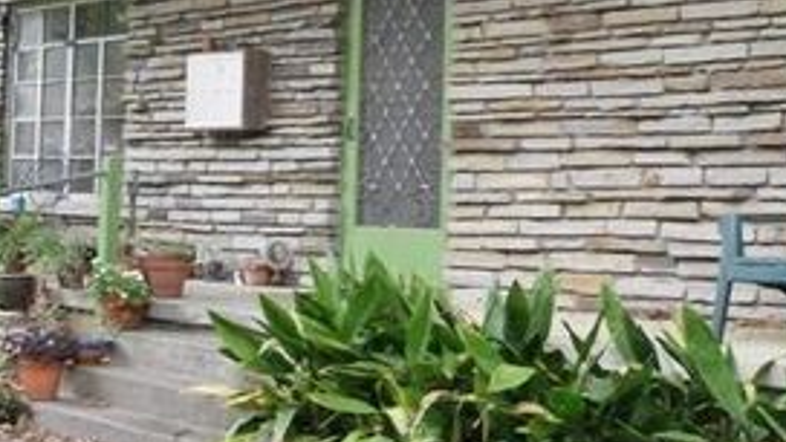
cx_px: 485
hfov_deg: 30.0
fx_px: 1459
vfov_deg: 16.8
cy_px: -16
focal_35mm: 70
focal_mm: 6.3
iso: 800
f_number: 3.1
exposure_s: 1/100
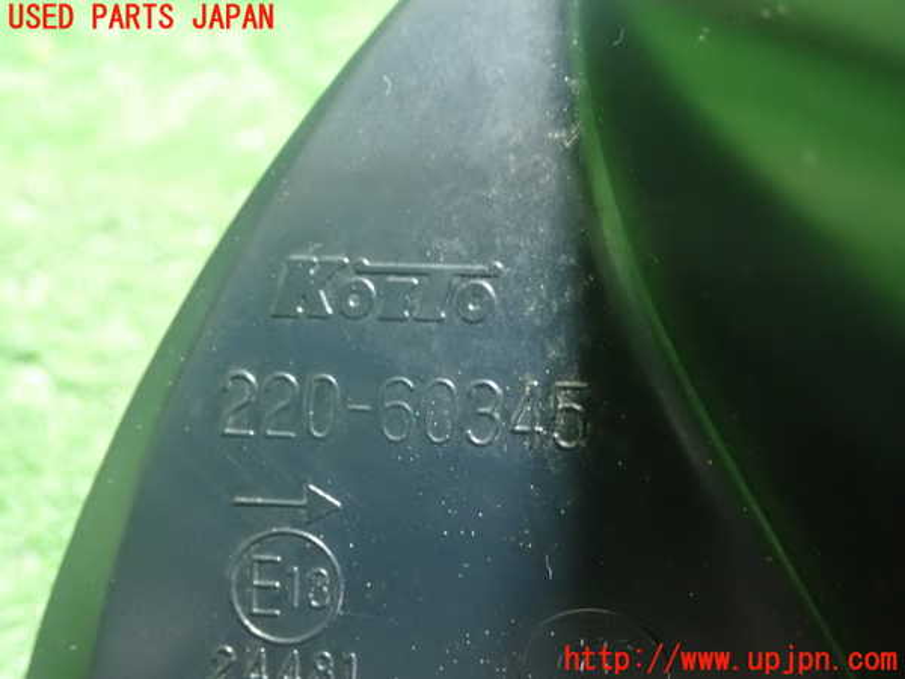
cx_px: 452
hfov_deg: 36.2
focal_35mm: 53
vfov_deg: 27.5
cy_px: 340
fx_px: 1386
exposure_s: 1/30
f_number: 3.4
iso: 1600
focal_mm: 9.61
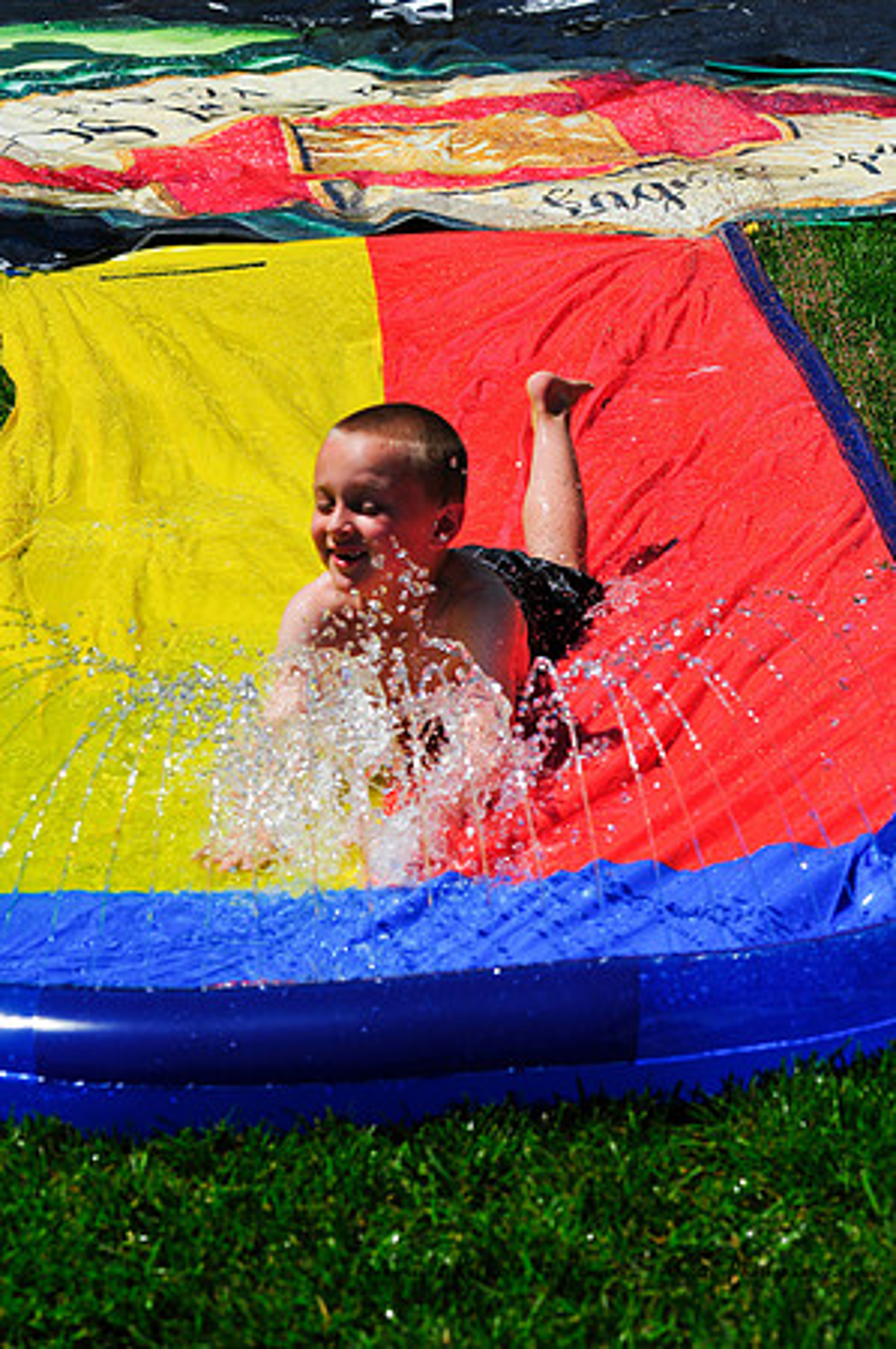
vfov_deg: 19.5
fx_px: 3929
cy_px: 674
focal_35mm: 105
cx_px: 448
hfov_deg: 13.0
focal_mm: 70
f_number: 6.3
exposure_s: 1/1600
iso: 200
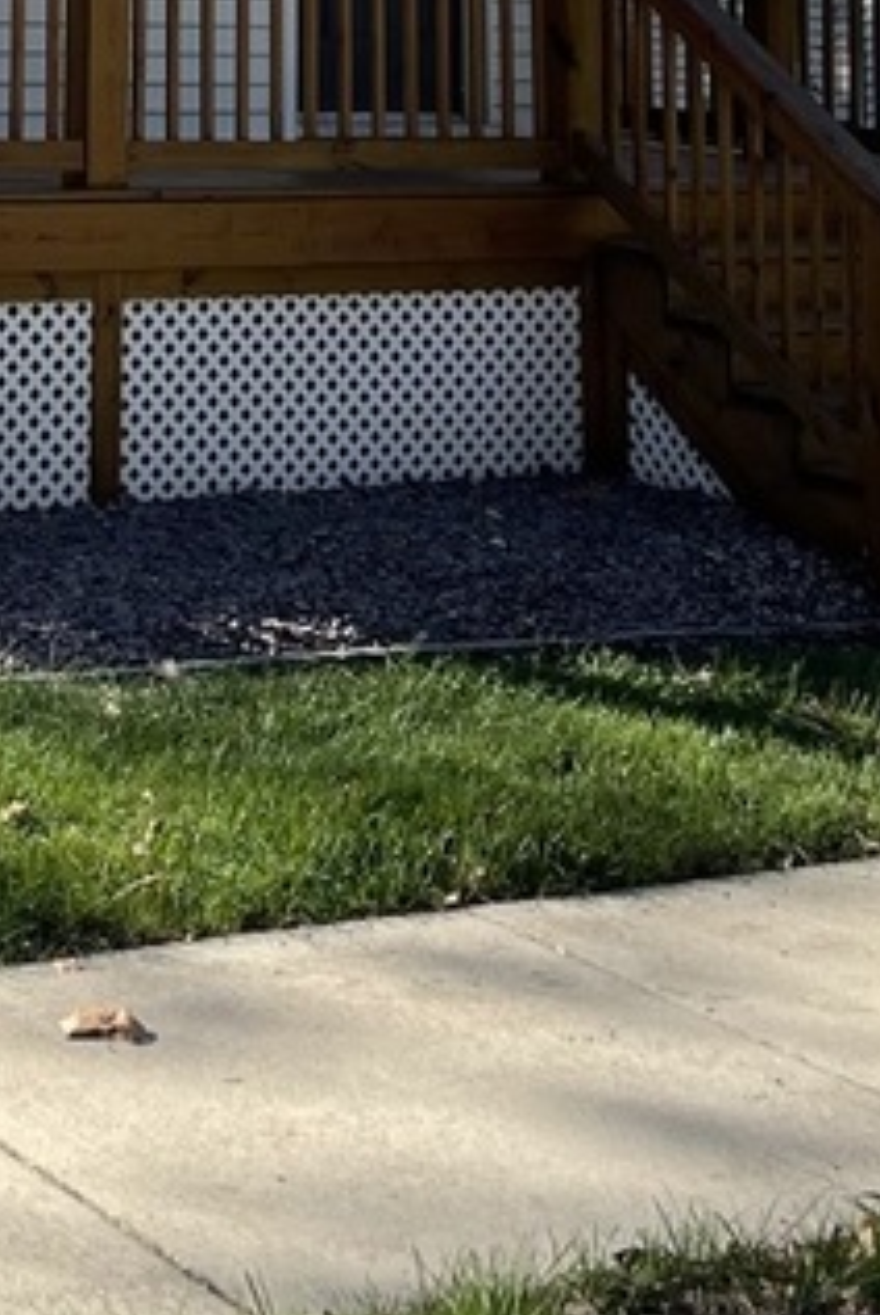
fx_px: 3366
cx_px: -145
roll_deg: -0.8
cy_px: -527
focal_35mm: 92
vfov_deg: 19.8
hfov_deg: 14.5
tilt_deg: +6.8
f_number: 1.6
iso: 32
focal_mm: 5.1
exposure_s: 1/1475
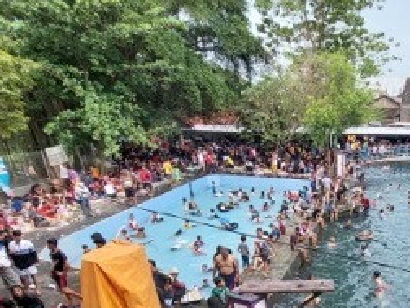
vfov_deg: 40.4
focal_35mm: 31
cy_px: 301
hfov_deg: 53.6
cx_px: 340
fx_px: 367
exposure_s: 1/374
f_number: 2.2
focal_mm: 1.74
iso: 40
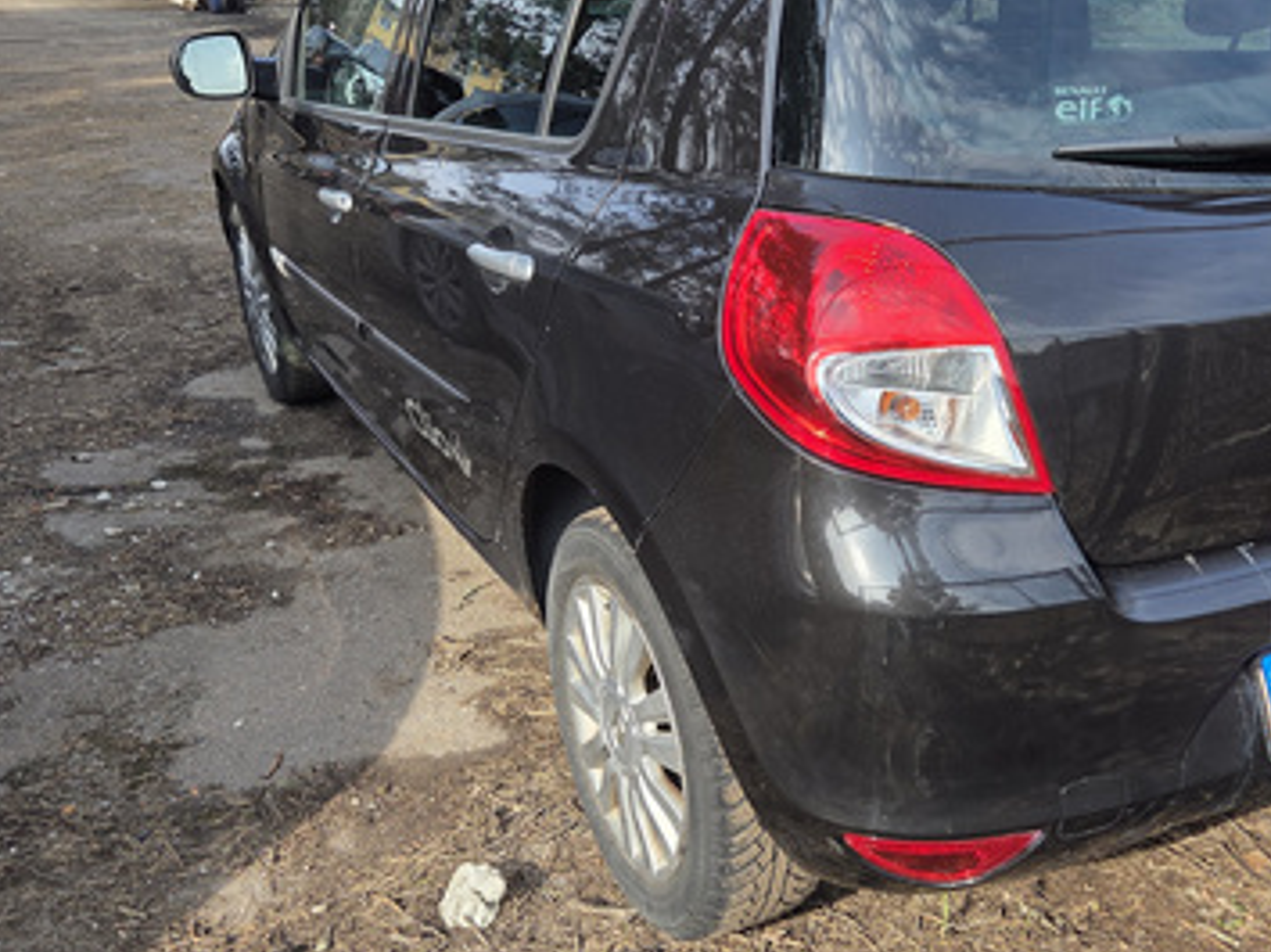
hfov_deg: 47.5
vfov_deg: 36.8
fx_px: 1431
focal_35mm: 39
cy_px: 489
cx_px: 786
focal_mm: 5.4
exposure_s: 1/1709
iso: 80
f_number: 1.8
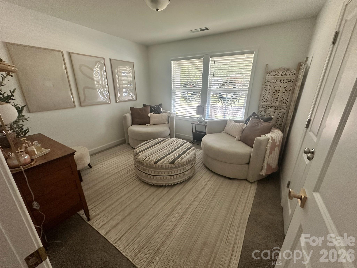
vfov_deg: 85.7
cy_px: 134
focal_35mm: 14
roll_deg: -0.3
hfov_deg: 102.1
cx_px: 178
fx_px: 144
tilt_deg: -18.5
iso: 320
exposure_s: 1/90
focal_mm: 2.22
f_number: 2.2
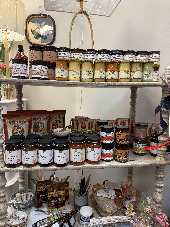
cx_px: 85
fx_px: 157
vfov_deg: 71.6
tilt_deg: -8.1
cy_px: 114
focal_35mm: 24
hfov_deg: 56.8
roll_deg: -0.8
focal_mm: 6.76
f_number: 1.78
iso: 160
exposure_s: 1/120
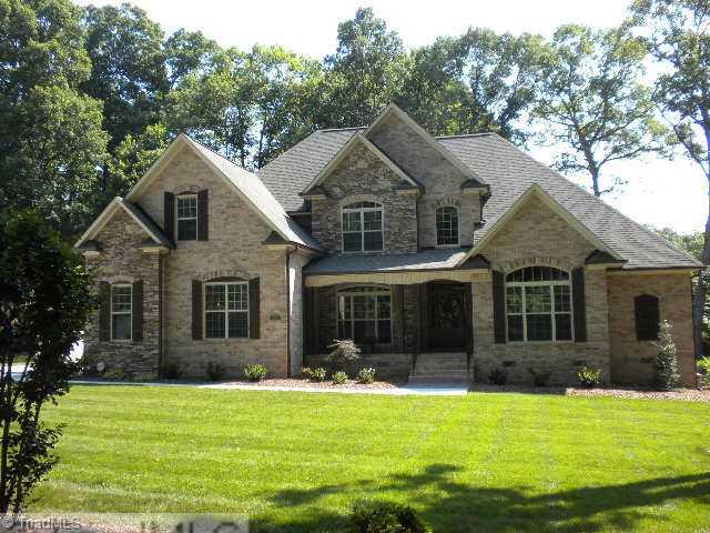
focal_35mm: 37
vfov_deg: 38.7
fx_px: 759
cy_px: 266
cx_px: 355
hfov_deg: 50.1
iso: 64
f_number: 3.5
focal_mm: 6.6
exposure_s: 1/180
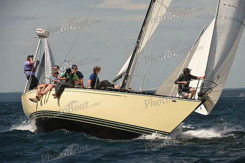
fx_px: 1702
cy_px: 82
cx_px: 122
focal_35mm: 250
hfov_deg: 8.2
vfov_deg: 5.5
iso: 250
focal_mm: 250
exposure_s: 1/1000
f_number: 7.1
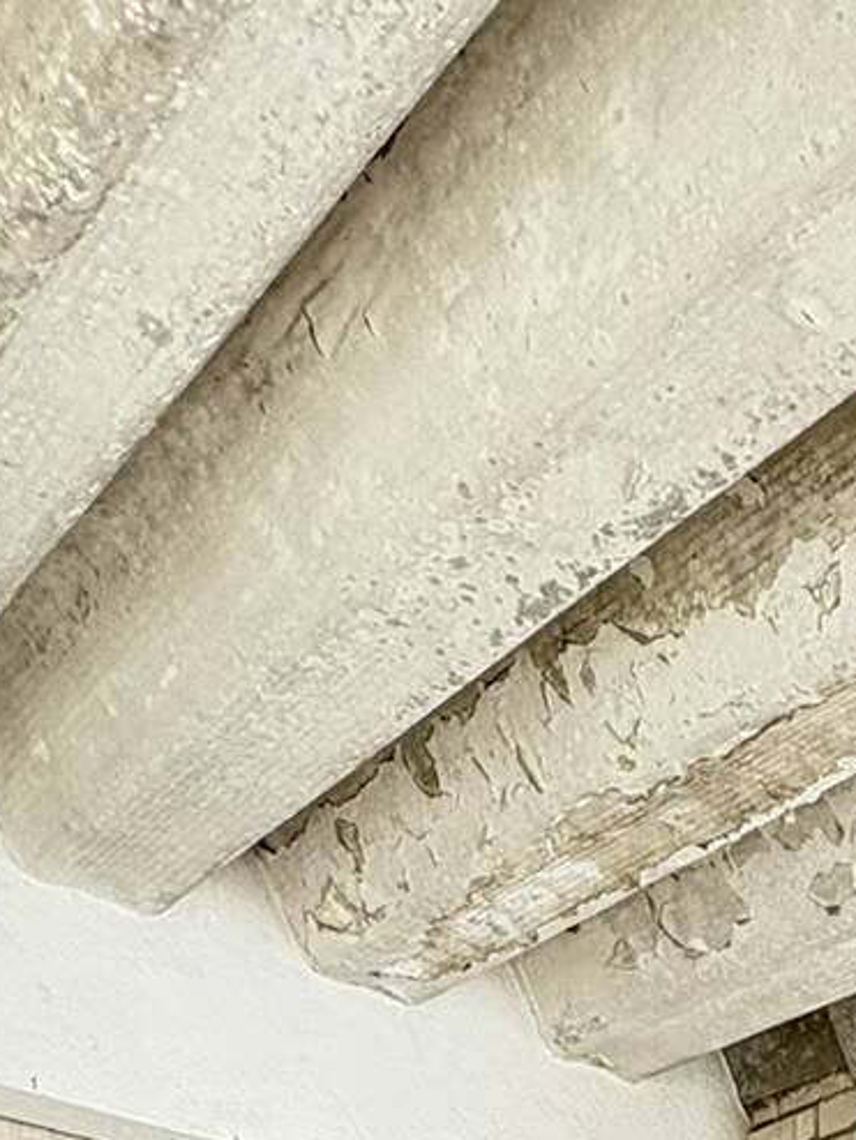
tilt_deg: -5.2
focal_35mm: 58
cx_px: 1001
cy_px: 2068
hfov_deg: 23.3
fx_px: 1911
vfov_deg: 21.4
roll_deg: -3.9
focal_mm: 2.22
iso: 100
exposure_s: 1/136
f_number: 2.2
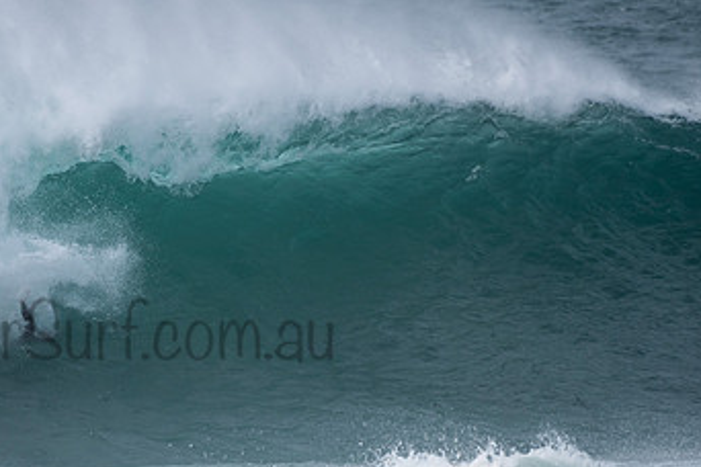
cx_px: 117
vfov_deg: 1.5
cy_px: 312
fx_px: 17796
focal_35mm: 914
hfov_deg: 2.3
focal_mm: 500
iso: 280
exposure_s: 1/2500
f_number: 5.6
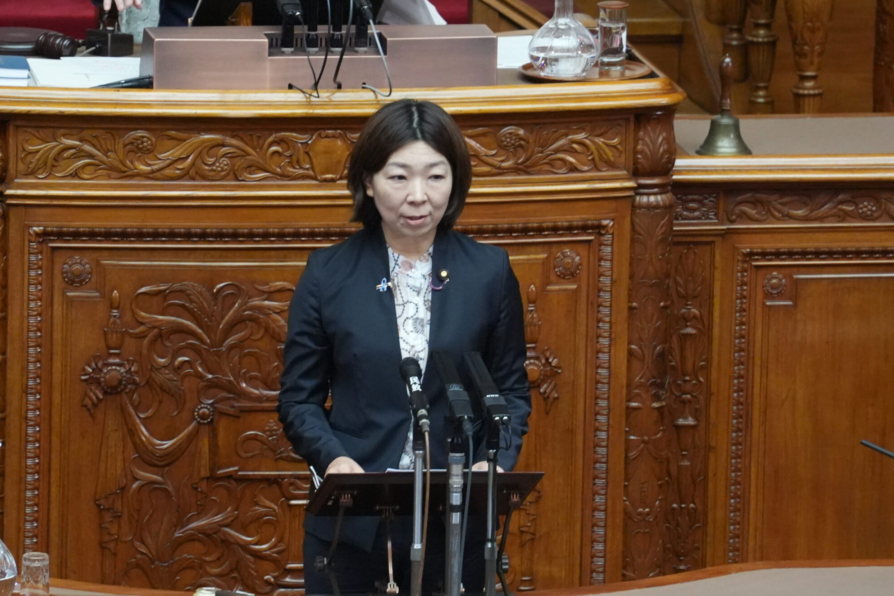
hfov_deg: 5.3
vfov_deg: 3.6
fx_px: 9610
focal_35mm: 387
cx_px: 417
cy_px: 334
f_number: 5.6
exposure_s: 1/125
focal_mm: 200
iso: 6400
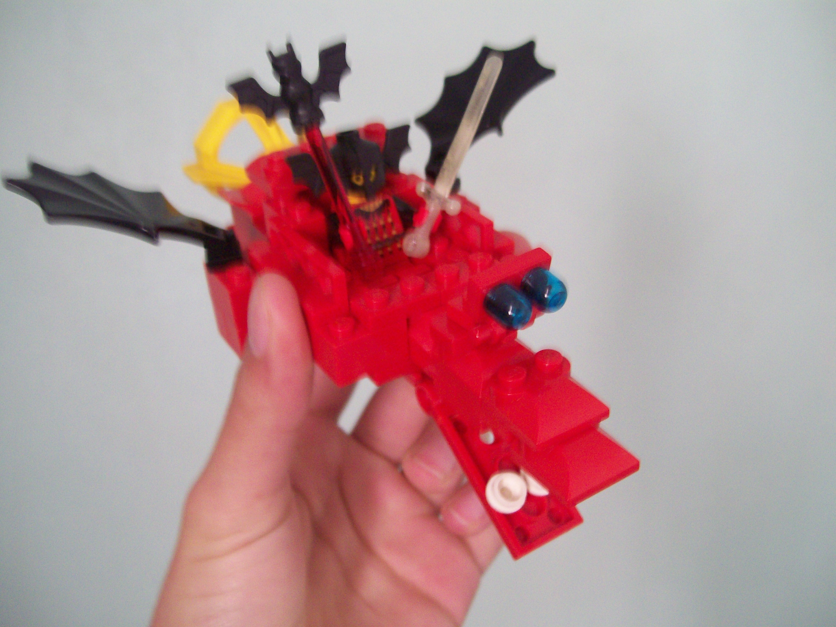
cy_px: 314
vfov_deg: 39.7
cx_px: 418
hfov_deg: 51.4
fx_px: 869
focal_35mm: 36
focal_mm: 6
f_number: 2.7
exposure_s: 1/11.9
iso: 160
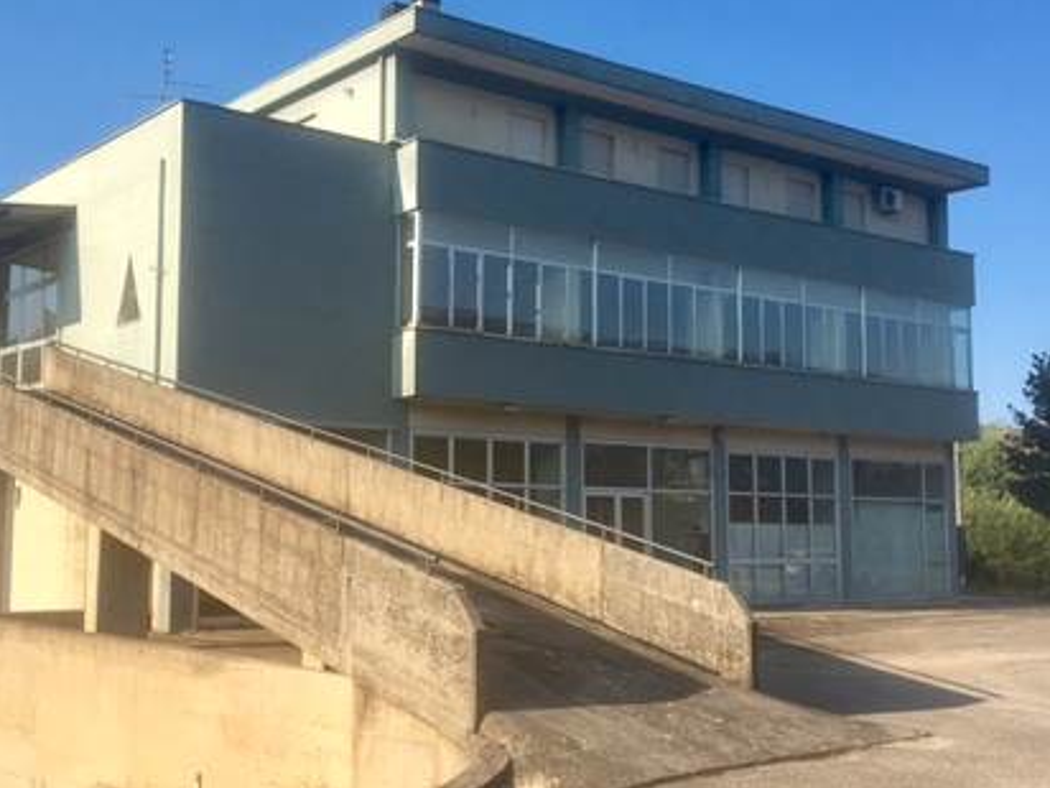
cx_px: 443
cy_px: 388
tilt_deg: +6.9
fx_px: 1365
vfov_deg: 32.2
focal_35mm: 45
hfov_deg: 42.0
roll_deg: -1.0
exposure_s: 1/1399
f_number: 2.2
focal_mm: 4.15
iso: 25
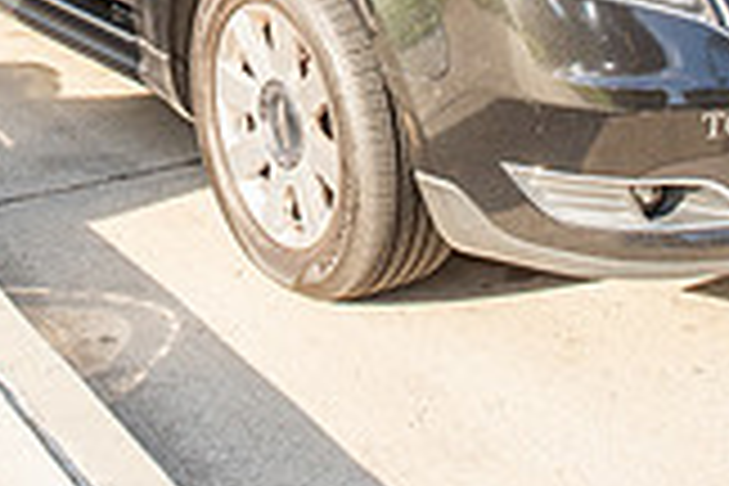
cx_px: 166
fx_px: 2106
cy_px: -250
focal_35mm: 104
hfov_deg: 19.5
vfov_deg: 12.5
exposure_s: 1/250
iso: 320
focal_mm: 29
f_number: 9
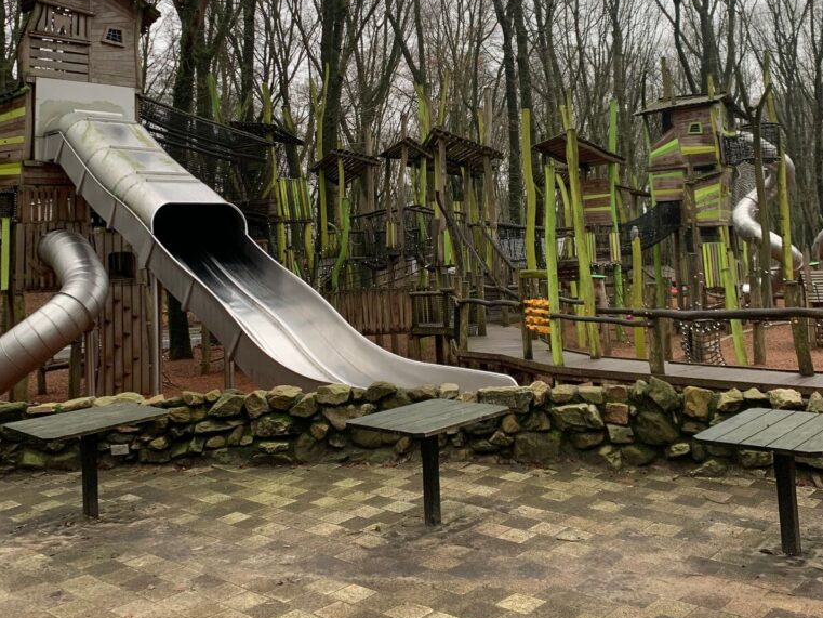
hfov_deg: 52.6
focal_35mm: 35
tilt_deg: +5.4
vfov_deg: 40.1
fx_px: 832
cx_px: 414
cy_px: 192
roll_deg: +2.2
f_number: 1.8
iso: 100
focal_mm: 4.25
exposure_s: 1/97
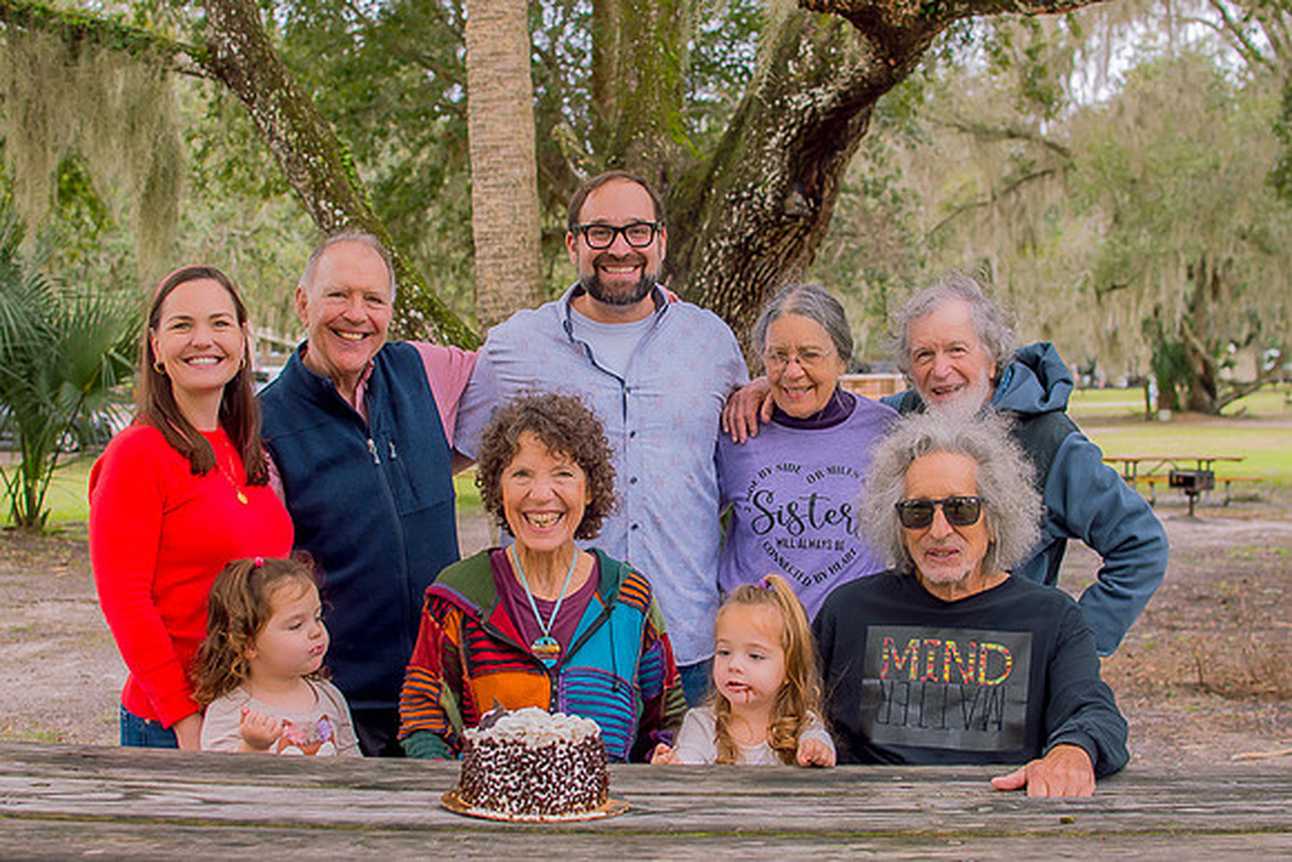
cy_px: 431
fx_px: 1867
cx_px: 646
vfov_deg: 26.0
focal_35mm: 52
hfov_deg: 38.2
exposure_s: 1/250
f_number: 4
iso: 100
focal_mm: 35
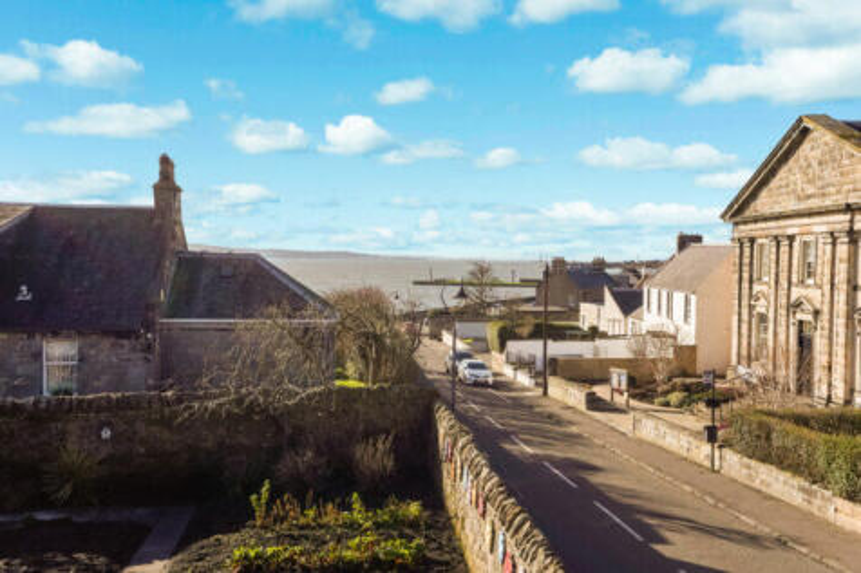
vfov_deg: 37.8
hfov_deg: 54.5
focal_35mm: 35
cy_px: 286
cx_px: 430
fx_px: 837
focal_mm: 35
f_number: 22
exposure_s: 1/100
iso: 320
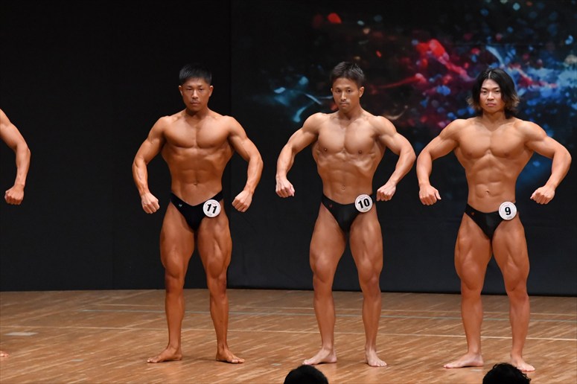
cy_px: 192
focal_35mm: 255
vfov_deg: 5.4
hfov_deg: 8.1
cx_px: 288
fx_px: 4085
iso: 6400
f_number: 5.6
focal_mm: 170
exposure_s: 1/400
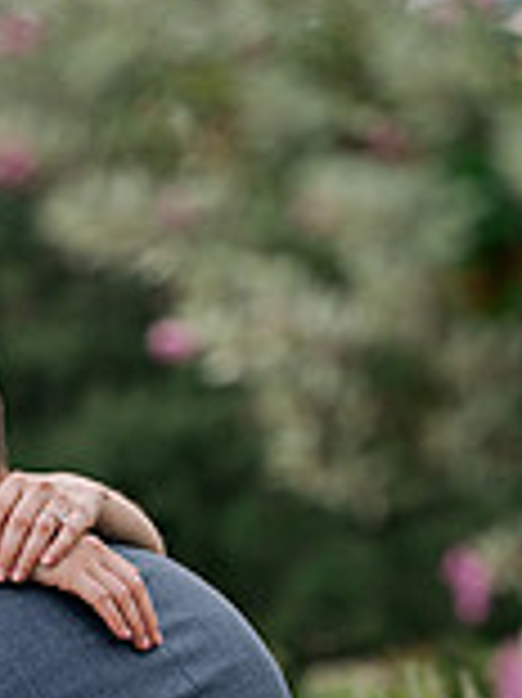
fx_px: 3765
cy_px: 700
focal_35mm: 187
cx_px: 226
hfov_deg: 7.9
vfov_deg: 10.5
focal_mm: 50
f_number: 2
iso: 80
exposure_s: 1/400
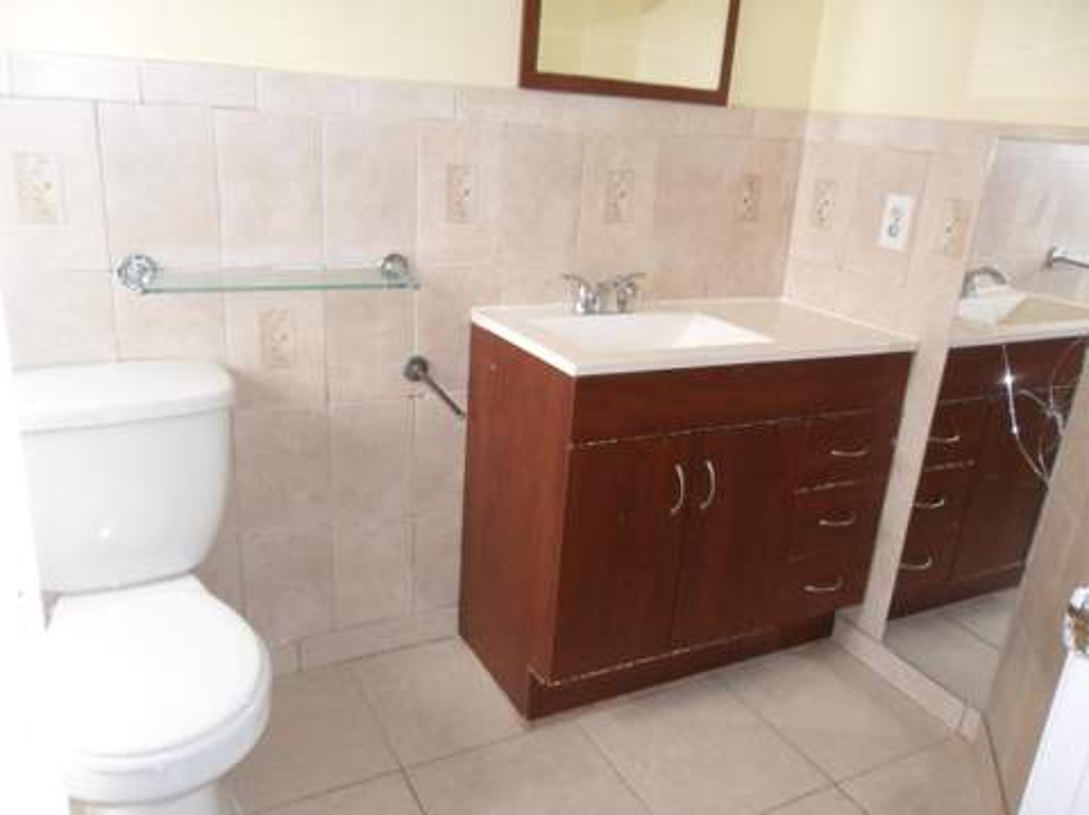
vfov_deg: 51.3
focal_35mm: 27
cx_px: 544
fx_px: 849
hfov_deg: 65.4
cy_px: 408
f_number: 3.5
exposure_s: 1/45
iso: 160
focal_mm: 4.9
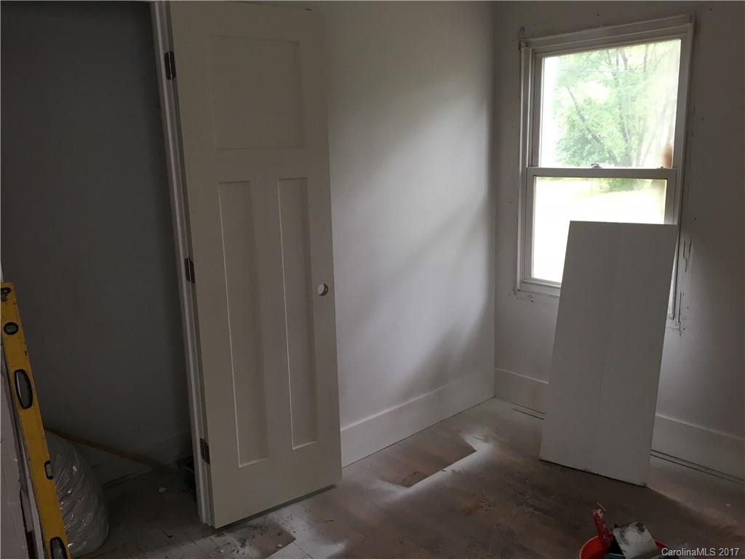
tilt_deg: -12.0
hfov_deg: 61.7
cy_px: 280
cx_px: 372
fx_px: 624
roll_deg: +2.1
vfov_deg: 48.2
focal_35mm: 29
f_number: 2.2
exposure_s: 1/30
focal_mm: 4.15
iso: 64
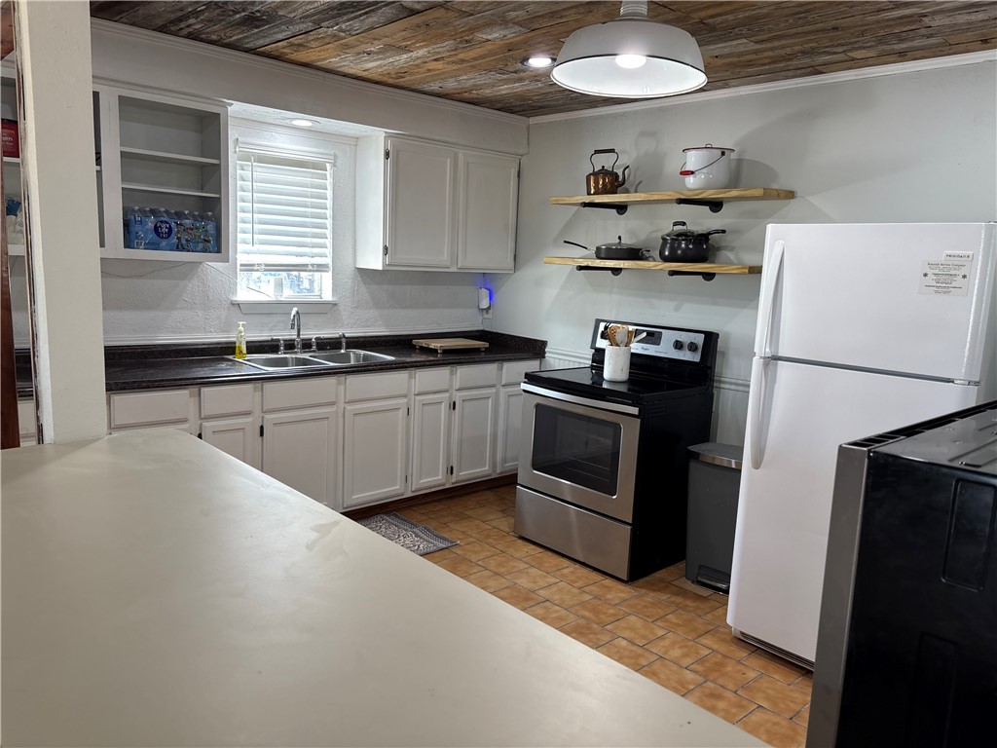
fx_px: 749
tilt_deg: -9.3
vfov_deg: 53.1
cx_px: 498
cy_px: 374
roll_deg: -1.7
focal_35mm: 26
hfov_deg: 67.3
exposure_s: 1/60
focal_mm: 5.96
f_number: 1.6
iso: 80
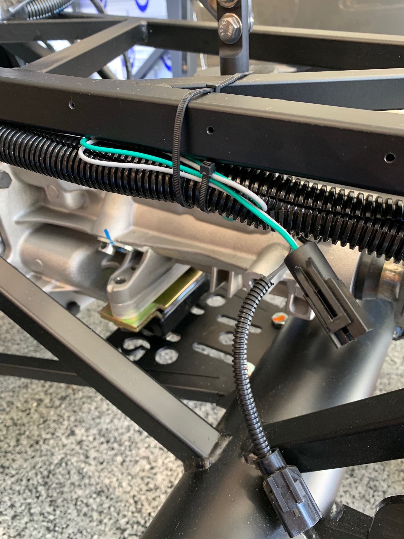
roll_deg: +6.8
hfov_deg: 53.1
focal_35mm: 26
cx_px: 202
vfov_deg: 67.3
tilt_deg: -33.6
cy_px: 270
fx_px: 405
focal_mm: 4.25
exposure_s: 1/60
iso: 200
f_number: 1.8
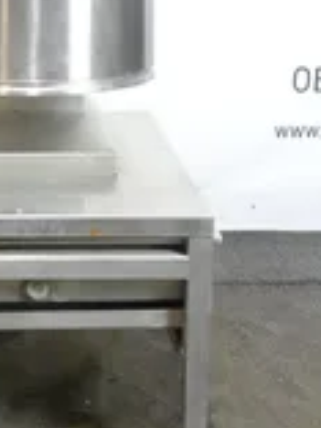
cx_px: 18
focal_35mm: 79
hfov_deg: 18.3
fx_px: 977
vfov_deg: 24.3
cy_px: 88
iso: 6400
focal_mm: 12.01
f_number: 8
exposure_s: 1/40
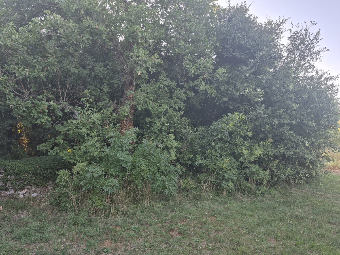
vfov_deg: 58.9
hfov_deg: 73.9
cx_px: 170
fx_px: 226
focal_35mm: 23
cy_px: 128
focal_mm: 5.4
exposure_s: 1/180
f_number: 1.8
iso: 40
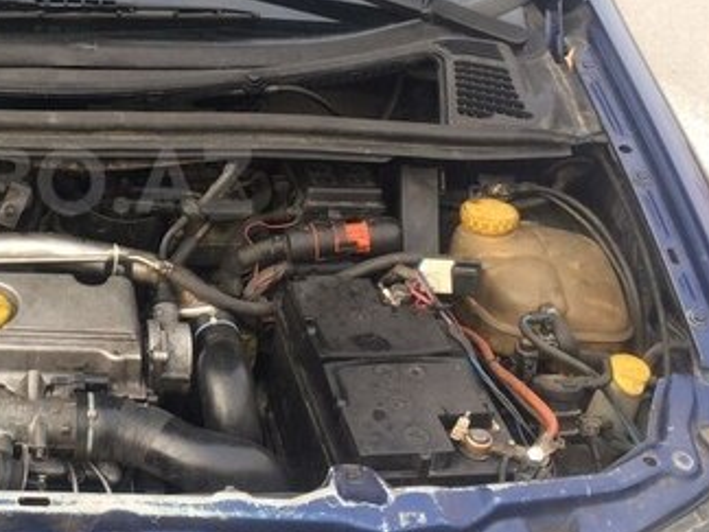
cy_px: 181
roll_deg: +0.4
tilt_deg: -26.2
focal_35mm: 59
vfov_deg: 24.7
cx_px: 28
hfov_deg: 30.7
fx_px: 1208
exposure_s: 1/149
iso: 32
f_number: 2.2
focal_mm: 4.15
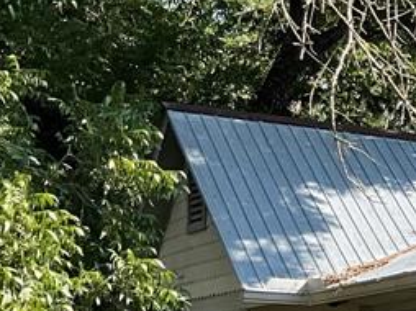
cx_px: 757
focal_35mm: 117
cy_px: 362
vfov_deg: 12.4
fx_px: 1405
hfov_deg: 14.7
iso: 16
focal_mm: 3
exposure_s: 1/749
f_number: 1.8
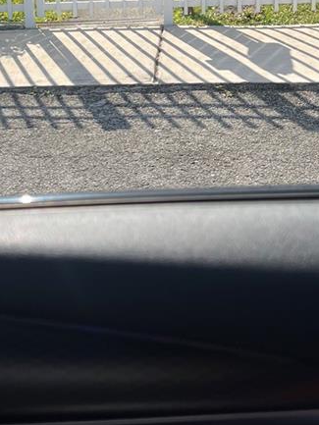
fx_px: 884
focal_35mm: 72
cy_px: 35
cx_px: 111
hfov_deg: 20.4
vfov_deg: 26.1
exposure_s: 1/4831
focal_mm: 5.7
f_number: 1.5
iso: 50
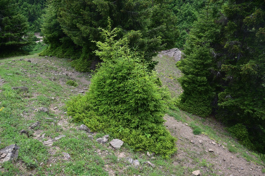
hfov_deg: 39.6
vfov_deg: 27.0
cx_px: 132
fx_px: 368
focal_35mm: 50
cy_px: 88
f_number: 10
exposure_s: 1/125
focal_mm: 50
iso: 320
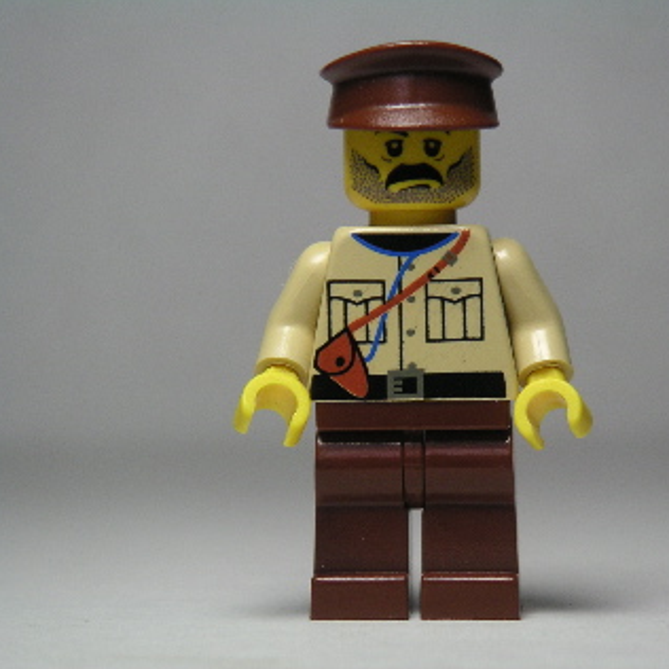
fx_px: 2886
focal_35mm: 132
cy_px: 334
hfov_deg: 13.2
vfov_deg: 13.2
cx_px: 397
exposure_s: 1/111
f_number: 3.6
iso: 80
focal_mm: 17.1
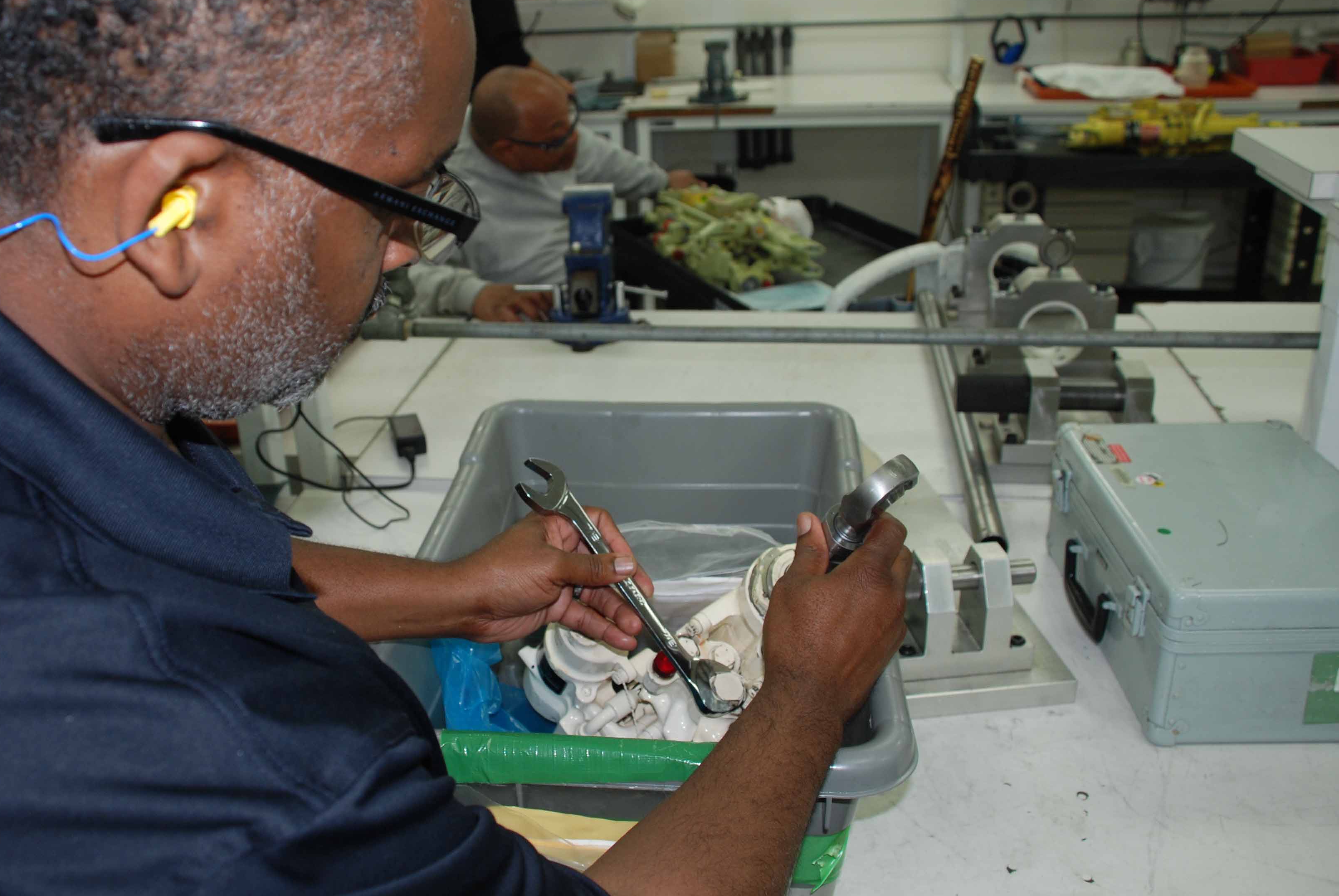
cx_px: 565
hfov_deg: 52.9
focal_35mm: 36
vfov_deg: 37.0
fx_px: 1341
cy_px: 446
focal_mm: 20
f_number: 3.8
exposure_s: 1/60
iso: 200
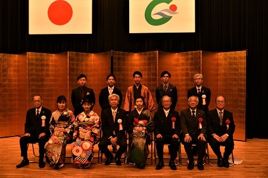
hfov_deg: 55.8
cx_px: 134
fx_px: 253
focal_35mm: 34
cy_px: 89
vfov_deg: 38.9
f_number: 4
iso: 800
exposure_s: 1/80
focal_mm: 34
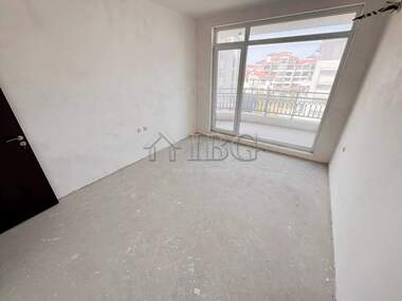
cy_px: 150
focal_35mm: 14
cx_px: 201
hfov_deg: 102.1
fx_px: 163
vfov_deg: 85.7
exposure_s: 1/155
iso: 40
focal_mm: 2.22
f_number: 2.2
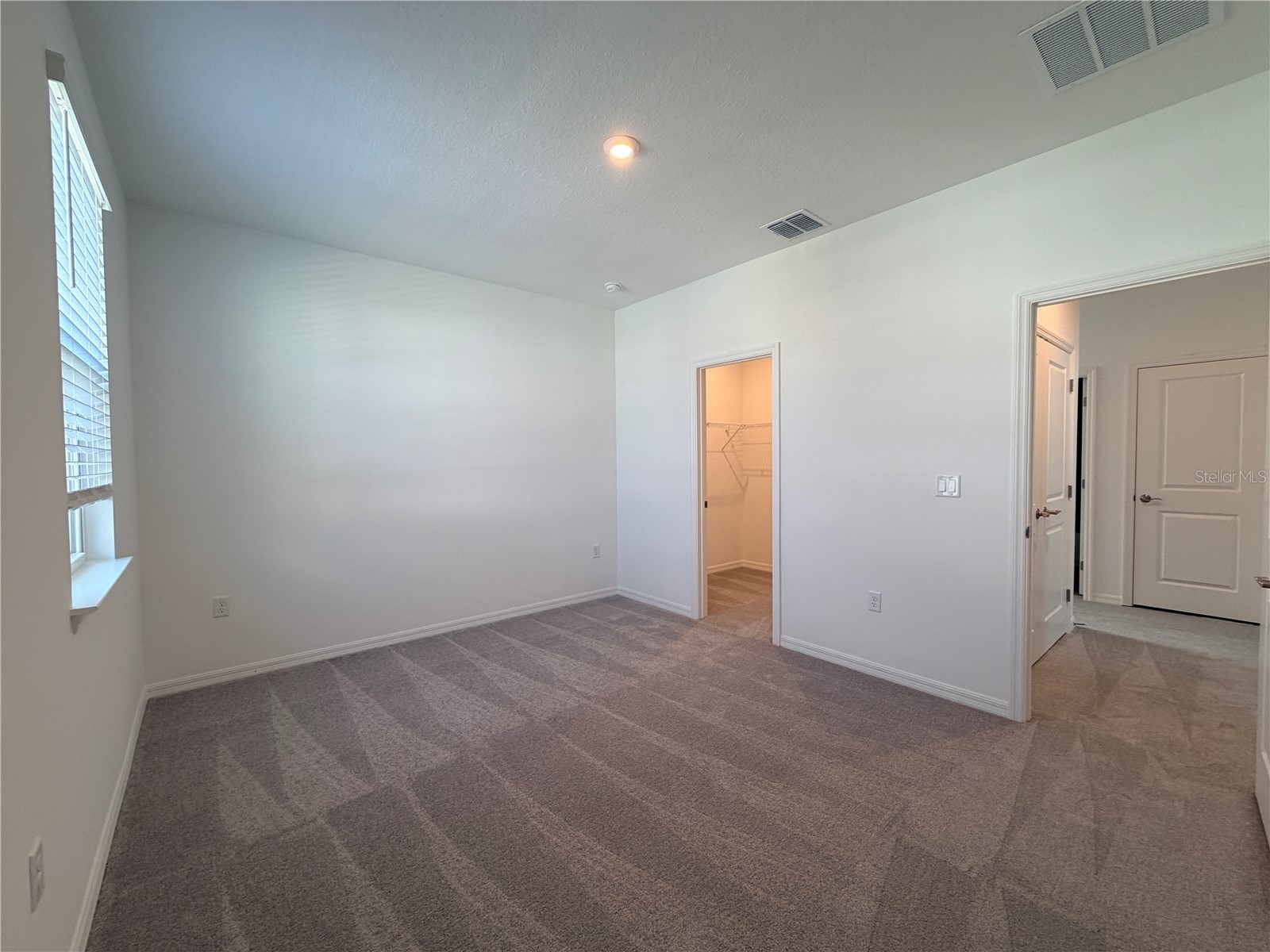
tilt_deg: -2.0
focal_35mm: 14
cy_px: 476
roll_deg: -0.1
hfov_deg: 102.1
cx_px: 635
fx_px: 514
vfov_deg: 85.7
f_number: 2.2
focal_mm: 2.22
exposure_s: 1/120
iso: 160
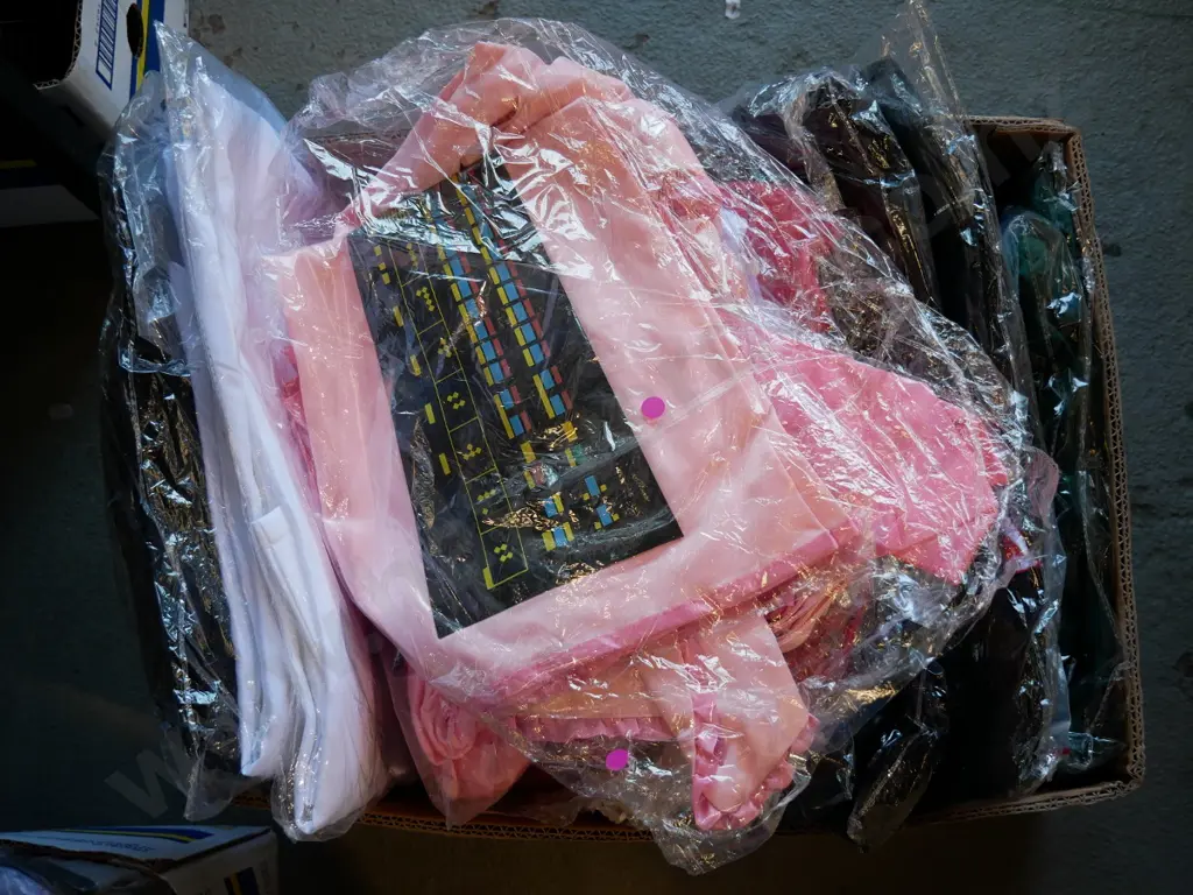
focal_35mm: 44
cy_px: 448
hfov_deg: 42.9
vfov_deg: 32.9
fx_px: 1516
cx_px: 596
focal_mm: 22
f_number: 4.2
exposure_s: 1/60
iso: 500
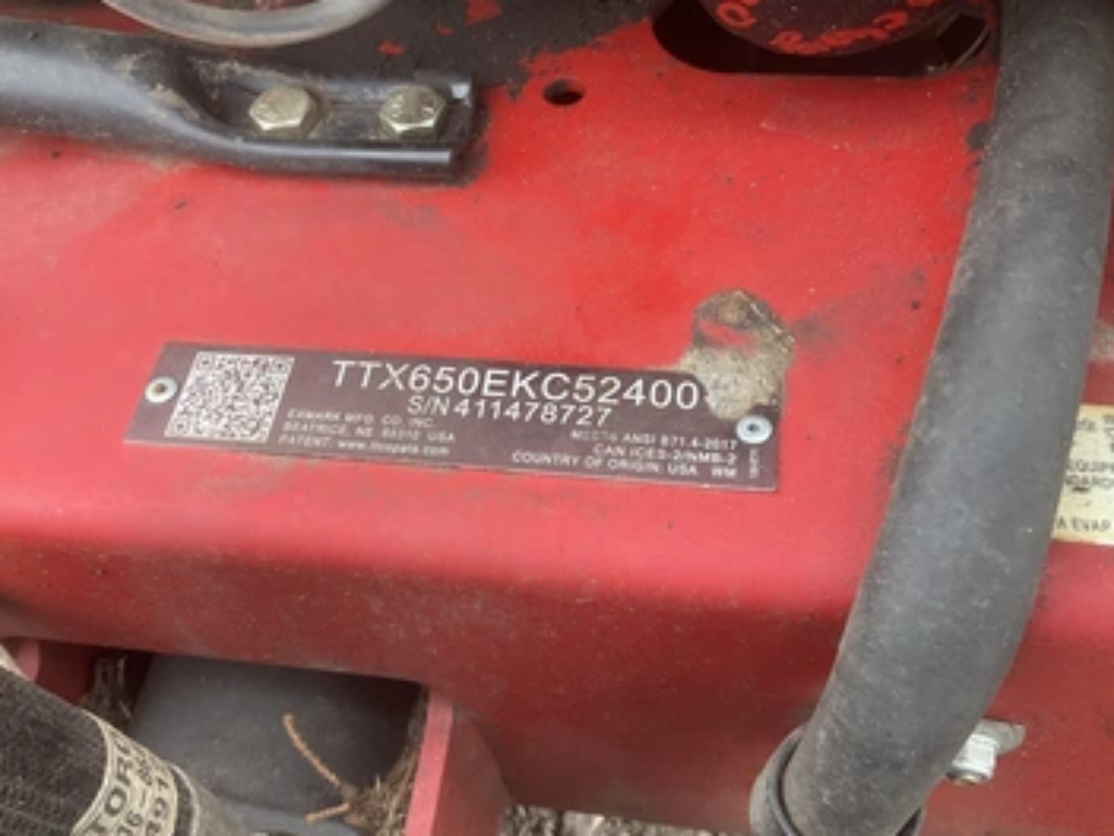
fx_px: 1062
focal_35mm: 33
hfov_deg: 55.3
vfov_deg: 42.9
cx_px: 516
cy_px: 415
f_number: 1.8
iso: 25
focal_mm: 3
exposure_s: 1/122
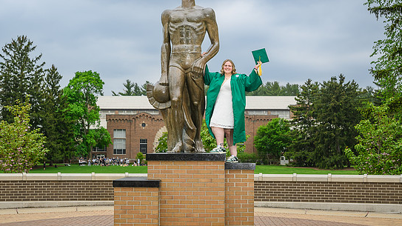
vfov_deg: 20.3
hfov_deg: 35.4
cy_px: 129
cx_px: 183
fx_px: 629
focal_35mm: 59
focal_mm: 47
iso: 64
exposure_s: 1/200
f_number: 4
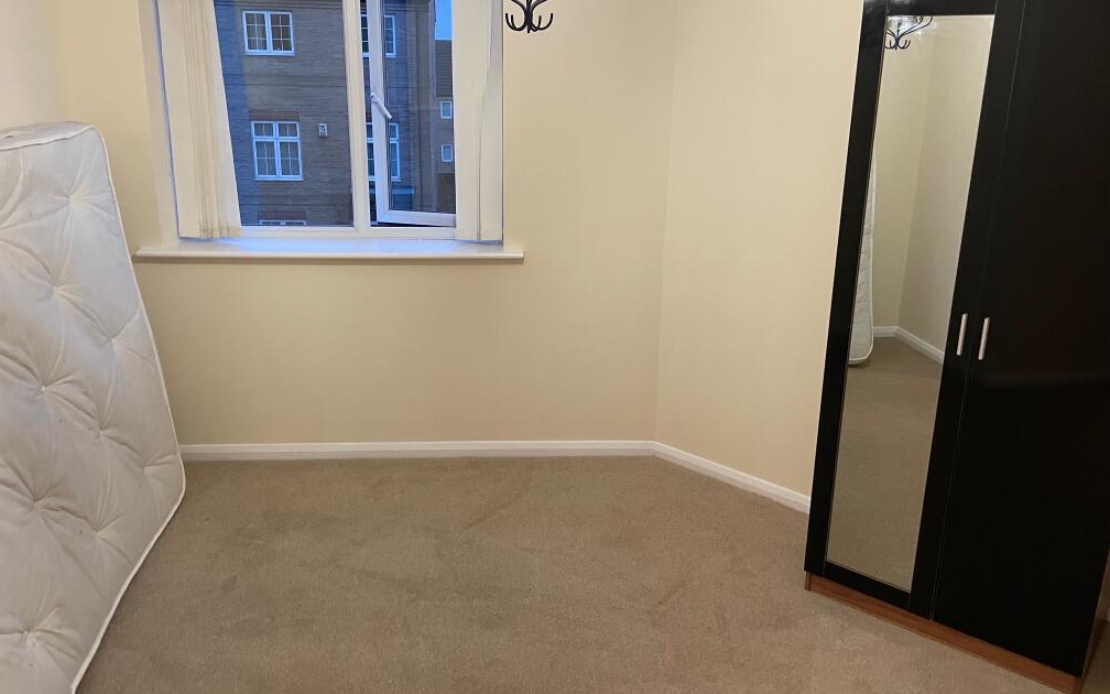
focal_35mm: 28
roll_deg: -1.2
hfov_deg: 66.5
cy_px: 317
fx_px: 847
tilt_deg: -16.1
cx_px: 548
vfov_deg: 44.5
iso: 320
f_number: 1.6
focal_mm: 4.2
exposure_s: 1/50
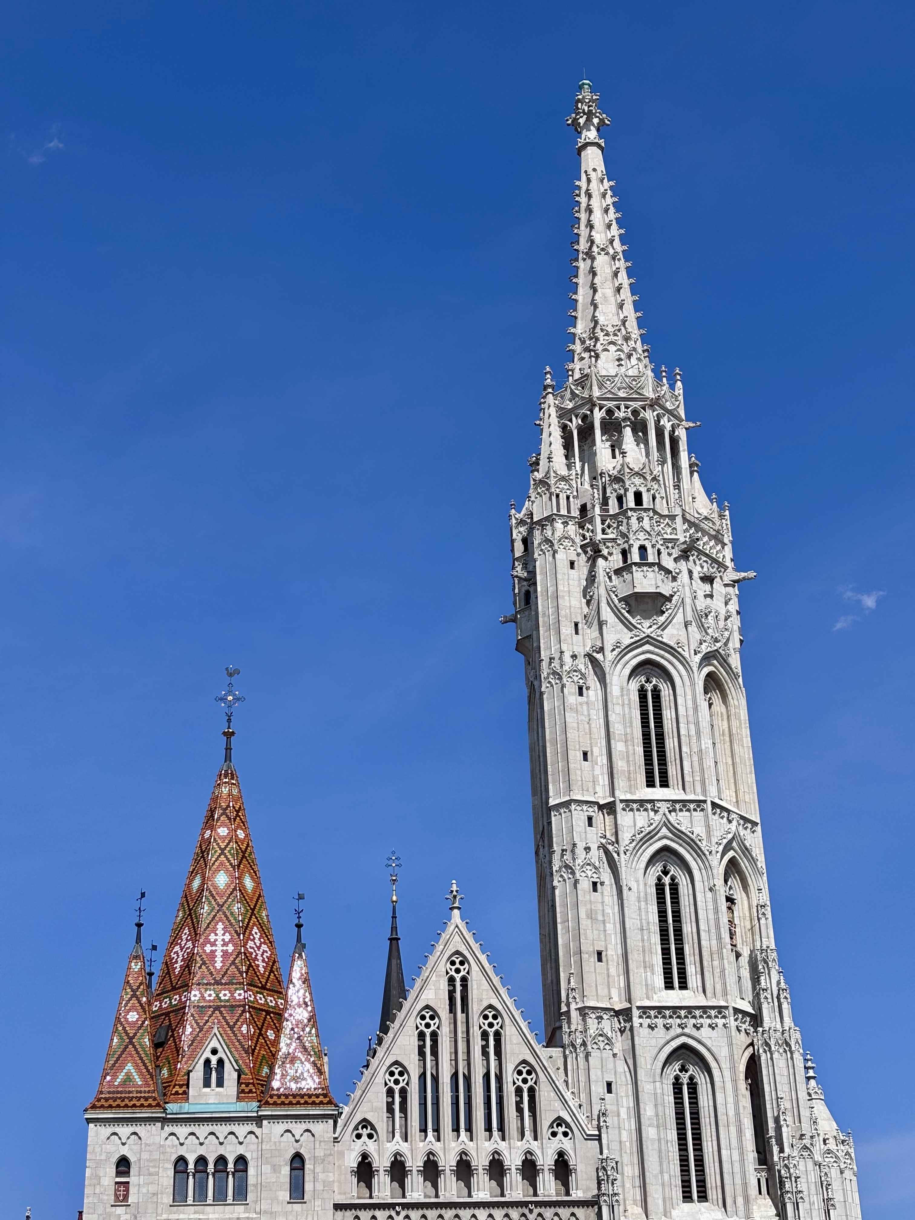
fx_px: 1833
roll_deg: +0.4
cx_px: 458
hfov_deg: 28.0
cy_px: 610
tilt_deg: +26.4
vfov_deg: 36.8
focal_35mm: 52
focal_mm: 5.96
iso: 40
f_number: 1.6
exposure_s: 1/5076
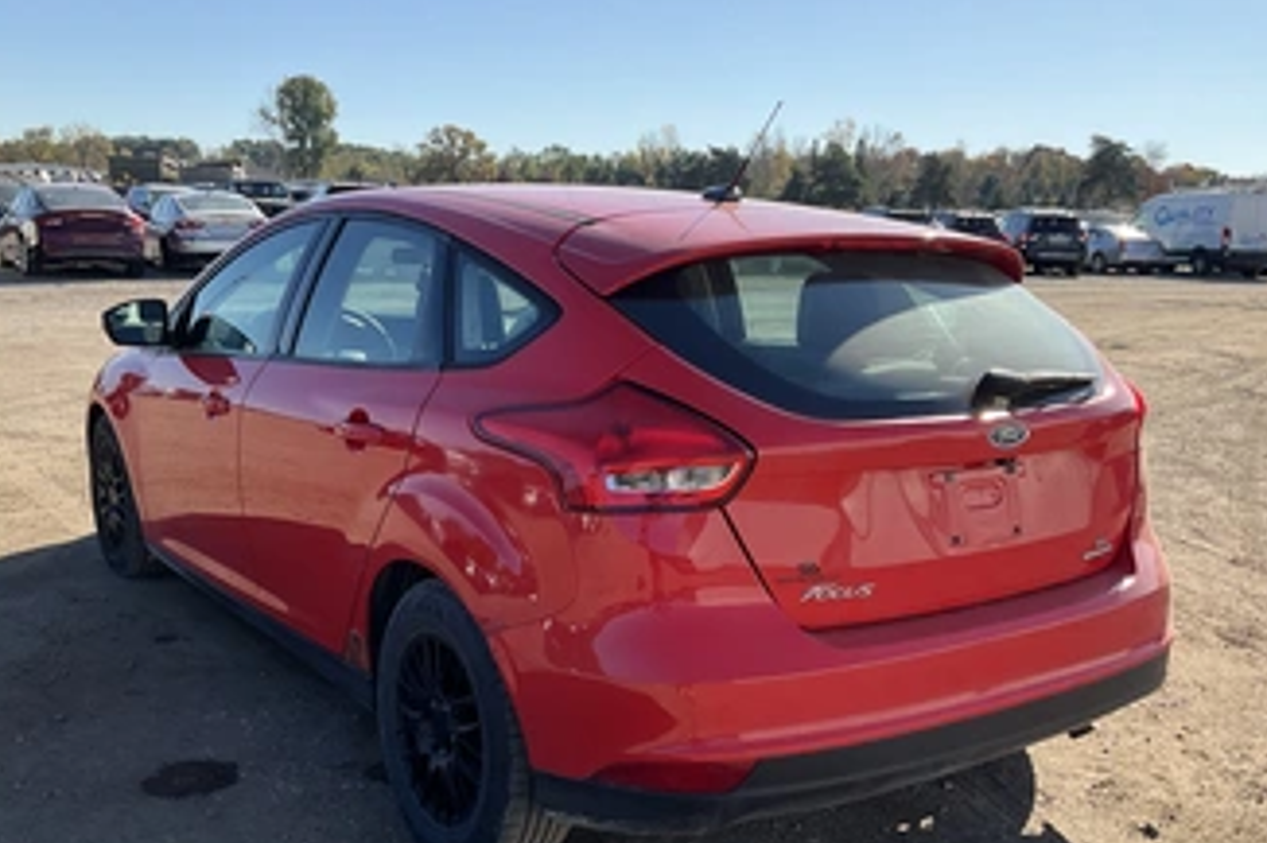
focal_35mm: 37
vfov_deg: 35.8
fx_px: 1301
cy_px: 489
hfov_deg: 51.9
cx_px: 630
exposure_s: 1/1279
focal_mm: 3
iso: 25
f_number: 1.8
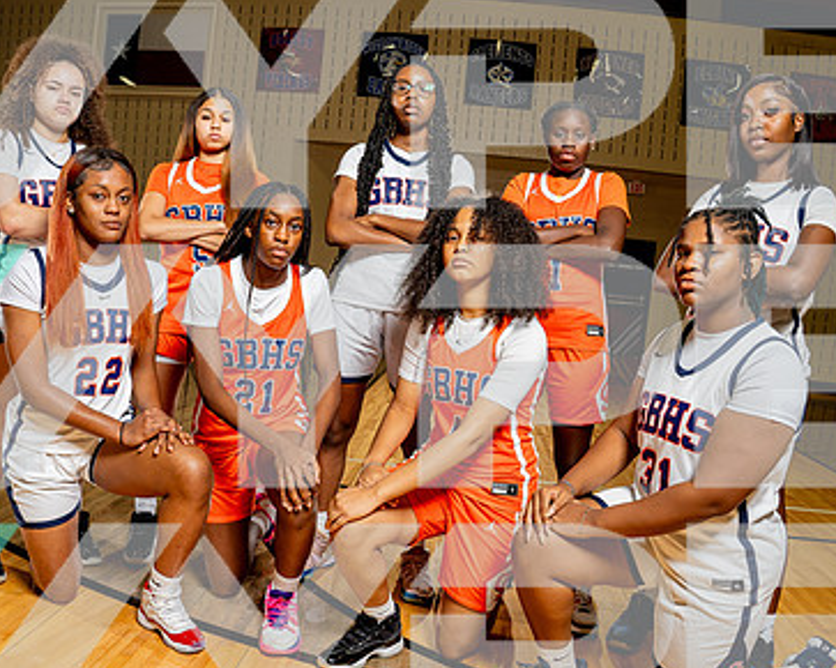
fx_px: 742
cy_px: 367
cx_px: 373
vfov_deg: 48.4
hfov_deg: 58.7
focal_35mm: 30
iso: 400
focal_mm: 20
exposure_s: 1/250
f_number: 5.6
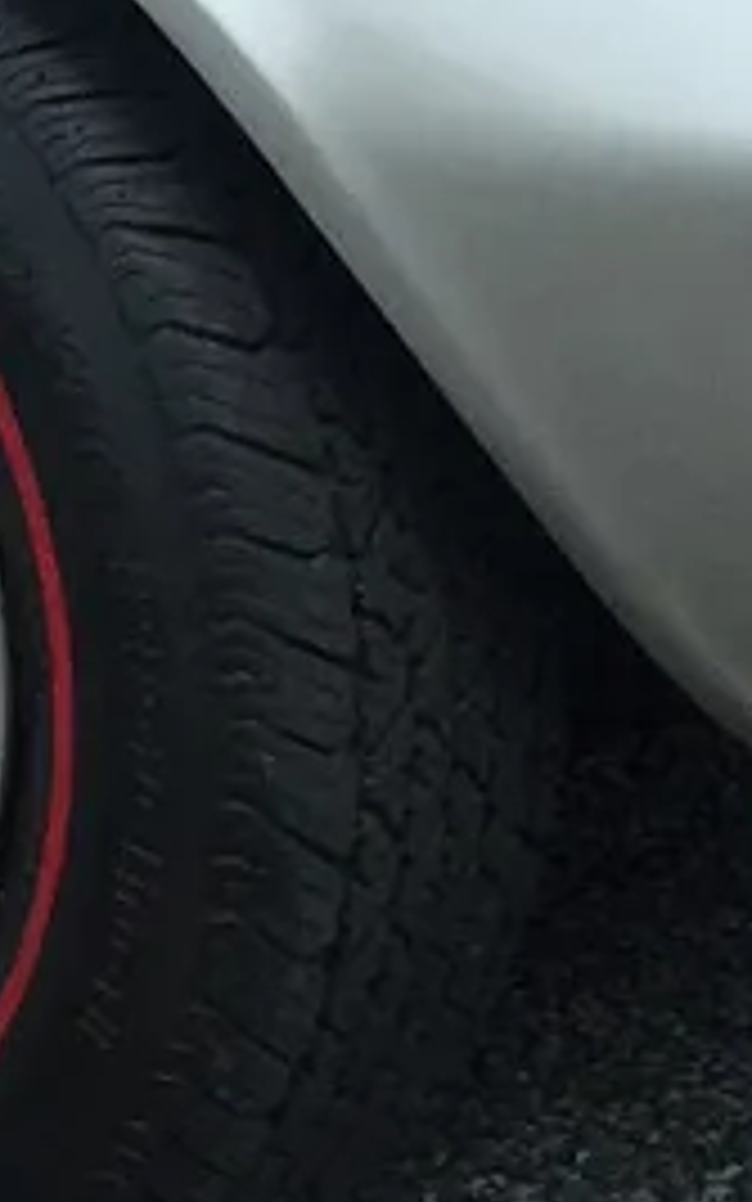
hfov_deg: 5.9
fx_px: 7243
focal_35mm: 221
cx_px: -482
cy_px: 176
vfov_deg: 9.5
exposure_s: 1/2300
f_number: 2.2
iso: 32
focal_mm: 4.15
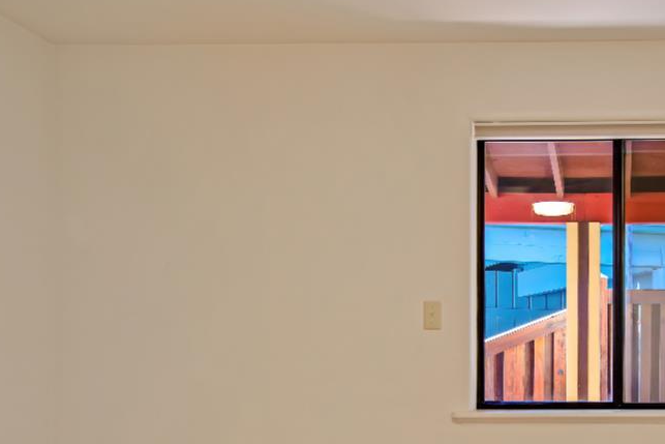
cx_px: 582
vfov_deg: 26.9
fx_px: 905
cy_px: 374
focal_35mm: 49
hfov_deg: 38.0
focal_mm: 14
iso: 100
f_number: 2.8
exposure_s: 1/13
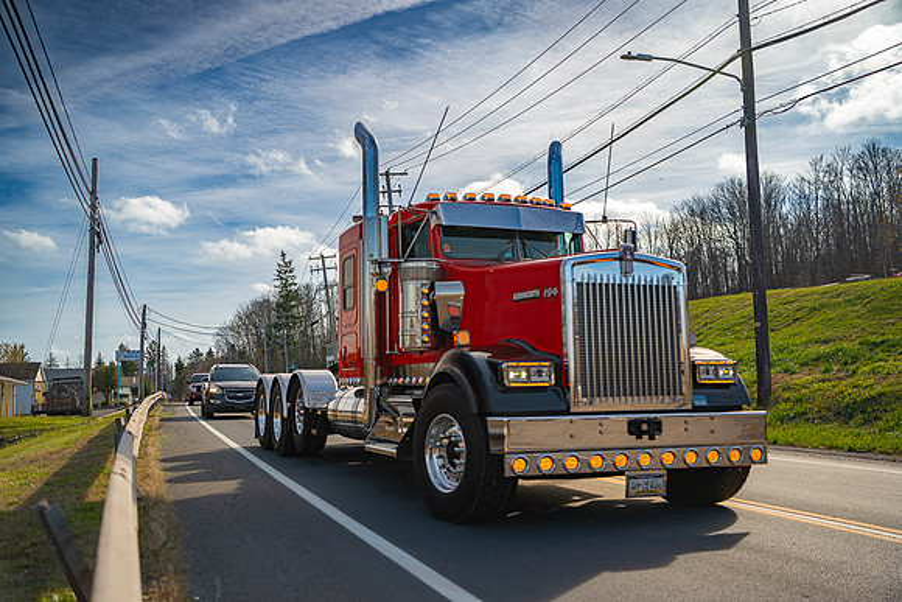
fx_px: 877
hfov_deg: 54.4
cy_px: 301
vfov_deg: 37.9
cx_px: 451
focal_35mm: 35
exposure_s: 1/320
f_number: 2.2
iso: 125
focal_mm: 35
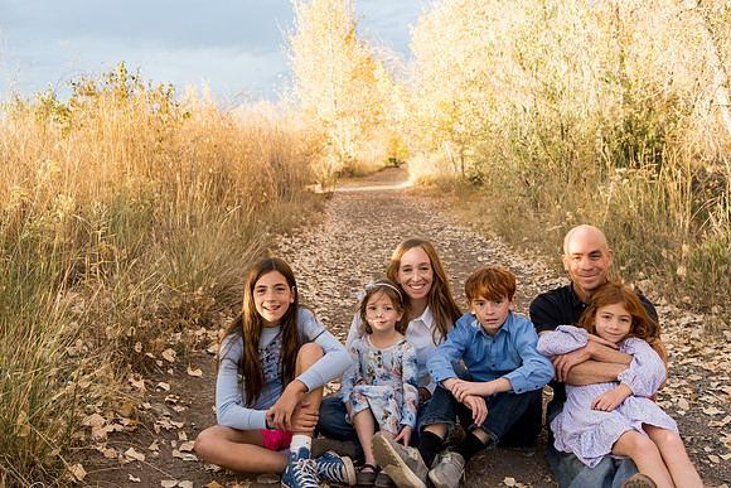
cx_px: 366
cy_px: 244
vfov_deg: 37.9
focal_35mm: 35
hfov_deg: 54.4
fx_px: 711
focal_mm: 35
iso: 640
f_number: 5
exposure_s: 1/200
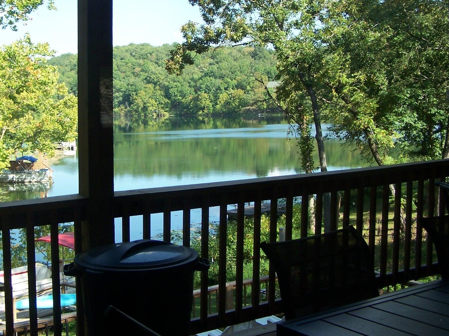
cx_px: 183
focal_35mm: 51
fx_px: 661
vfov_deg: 28.4
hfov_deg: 37.4
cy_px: 125
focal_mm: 6.3
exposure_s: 1/350
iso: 80
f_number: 2.8
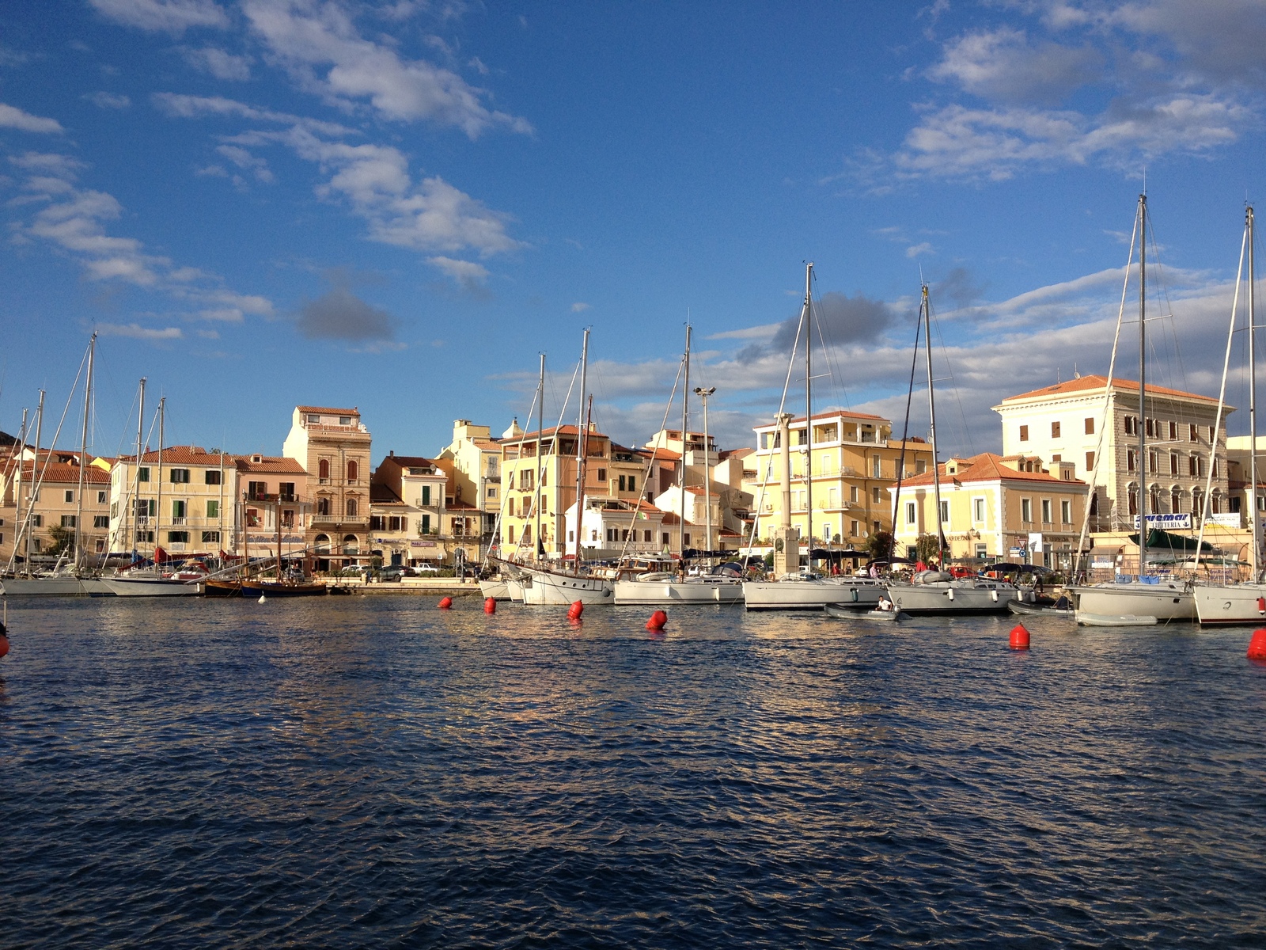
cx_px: 633
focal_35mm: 35
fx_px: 1280
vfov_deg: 40.7
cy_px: 475
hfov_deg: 52.6
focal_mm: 4.28
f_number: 2.4
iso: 64
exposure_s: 1/1577
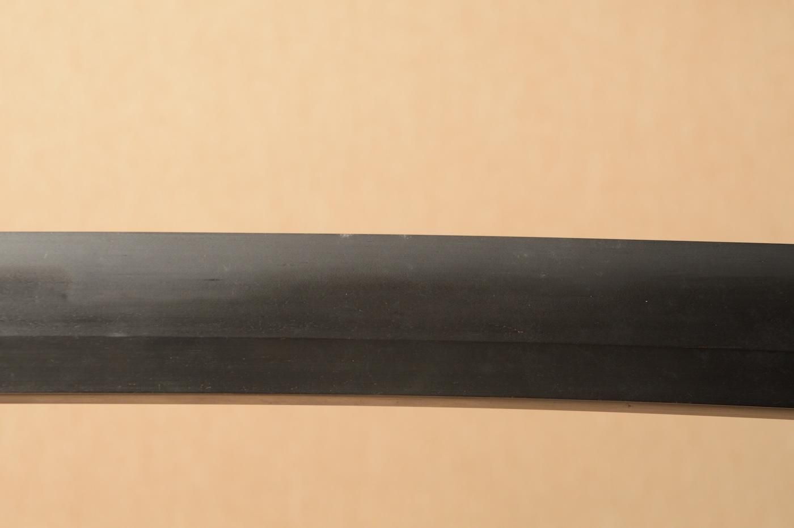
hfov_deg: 16.1
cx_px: 397
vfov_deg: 10.7
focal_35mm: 128
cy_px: 264
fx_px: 2810
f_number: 11
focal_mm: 85
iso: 400
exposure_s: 1/2
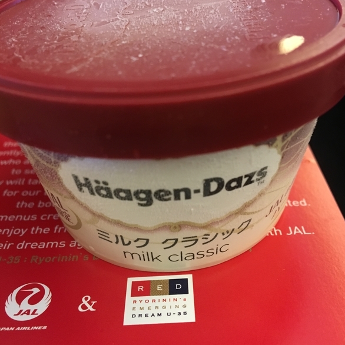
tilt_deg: -37.8
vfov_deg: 47.2
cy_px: 183
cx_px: 174
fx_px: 395
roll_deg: -3.7
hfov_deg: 47.2
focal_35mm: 35
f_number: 2.2
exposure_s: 1/17
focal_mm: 4.15
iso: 200
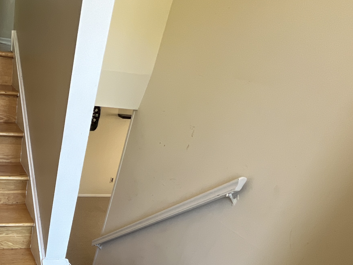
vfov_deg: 39.8
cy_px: 278
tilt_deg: -36.5
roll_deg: -7.0
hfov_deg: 52.3
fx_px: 306
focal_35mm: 30
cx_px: 31
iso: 125
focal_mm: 1.57
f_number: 1.8
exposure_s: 1/60
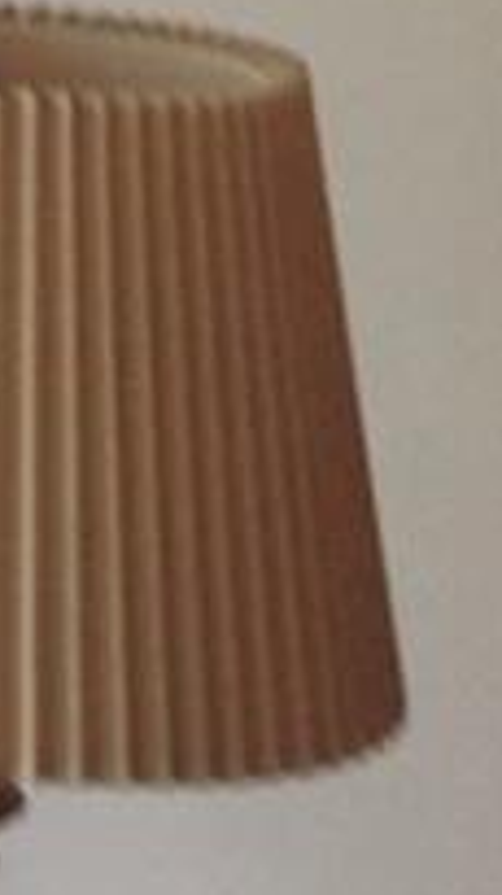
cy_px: -489
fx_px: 4505
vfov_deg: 10.9
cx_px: -1502
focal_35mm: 190
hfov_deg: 5.5
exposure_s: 1/15
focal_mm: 4.28
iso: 64
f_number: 2.4
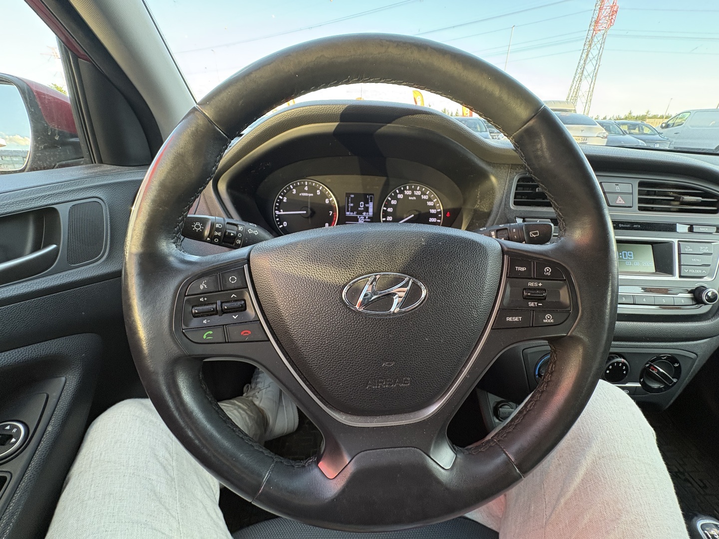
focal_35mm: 14
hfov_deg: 102.1
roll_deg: +0.6
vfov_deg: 85.7
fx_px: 291
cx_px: 360
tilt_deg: -24.7
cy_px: 270
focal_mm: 2.22
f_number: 2.2
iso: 200
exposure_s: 1/69
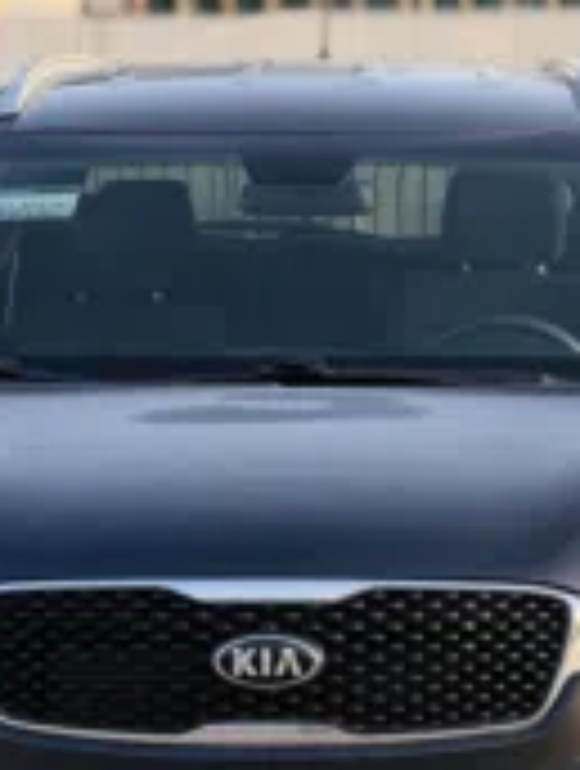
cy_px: 522
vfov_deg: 7.1
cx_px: 306
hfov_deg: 5.3
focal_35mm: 280
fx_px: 6232
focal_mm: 15.66
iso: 50
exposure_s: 1/162
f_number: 2.8
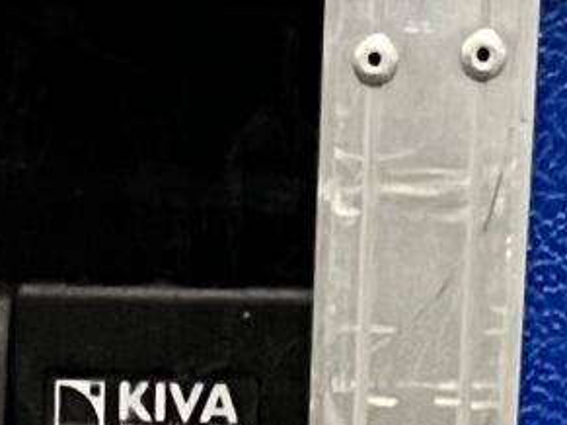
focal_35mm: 229
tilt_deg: -16.6
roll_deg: -0.6
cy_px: 1684
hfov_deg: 8.6
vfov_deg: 5.6
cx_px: 115
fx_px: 3749
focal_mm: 5.7
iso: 500
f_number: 1.5
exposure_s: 1/33
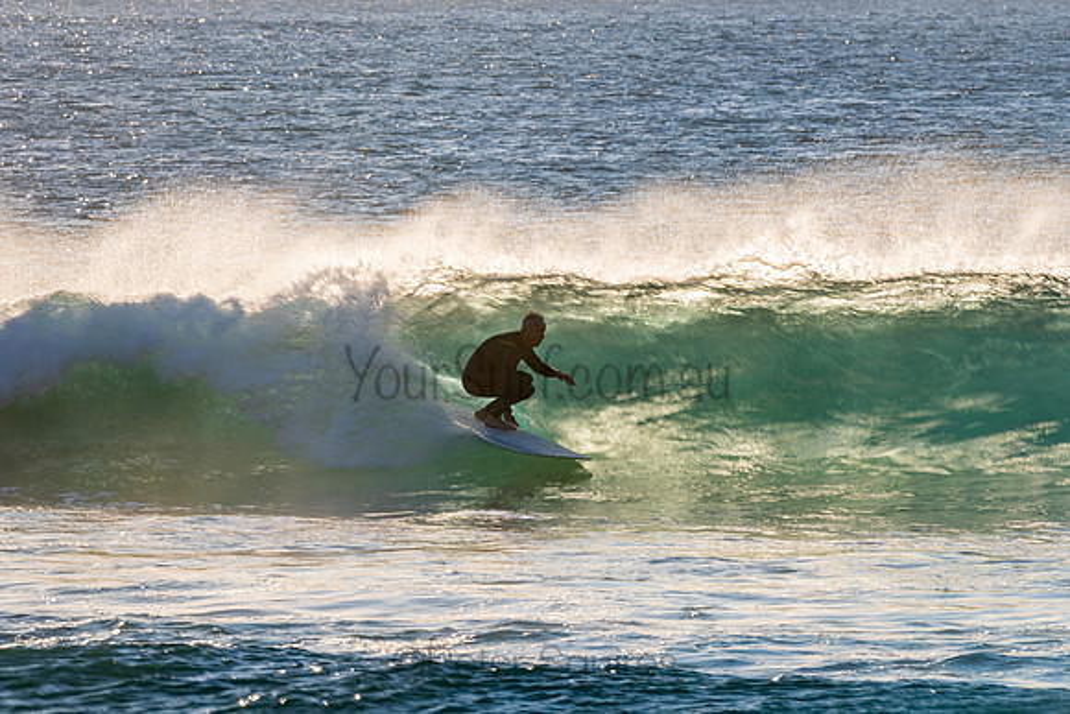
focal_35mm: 532
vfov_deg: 2.6
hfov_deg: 3.9
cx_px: 549
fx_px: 15827
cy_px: 348
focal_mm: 500
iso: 64
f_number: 25
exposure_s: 1/60
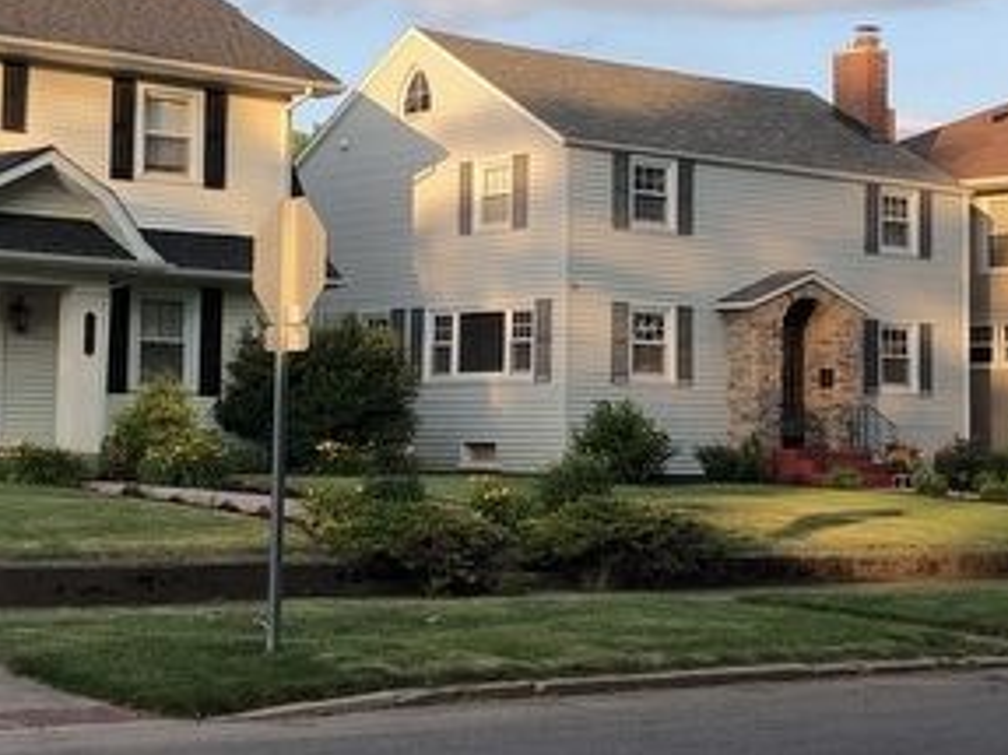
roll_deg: +0.3
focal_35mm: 78
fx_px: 2270
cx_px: 502
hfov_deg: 25.0
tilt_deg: +5.1
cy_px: 277
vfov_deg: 18.8
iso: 20
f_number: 1.8
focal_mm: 4
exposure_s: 1/585
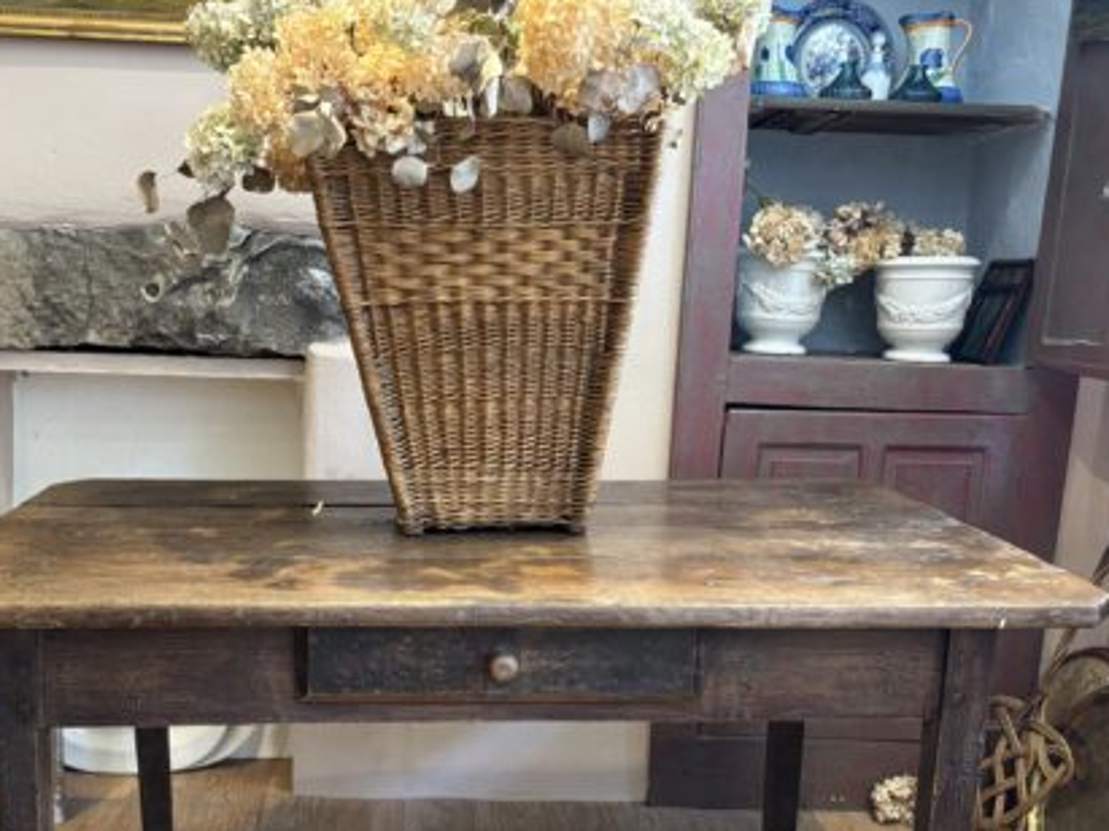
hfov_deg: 48.6
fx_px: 1217
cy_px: 545
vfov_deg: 37.4
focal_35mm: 38
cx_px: 434
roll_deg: -1.2
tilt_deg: -13.1
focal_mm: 5.96
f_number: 1.6
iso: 320
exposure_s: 1/50
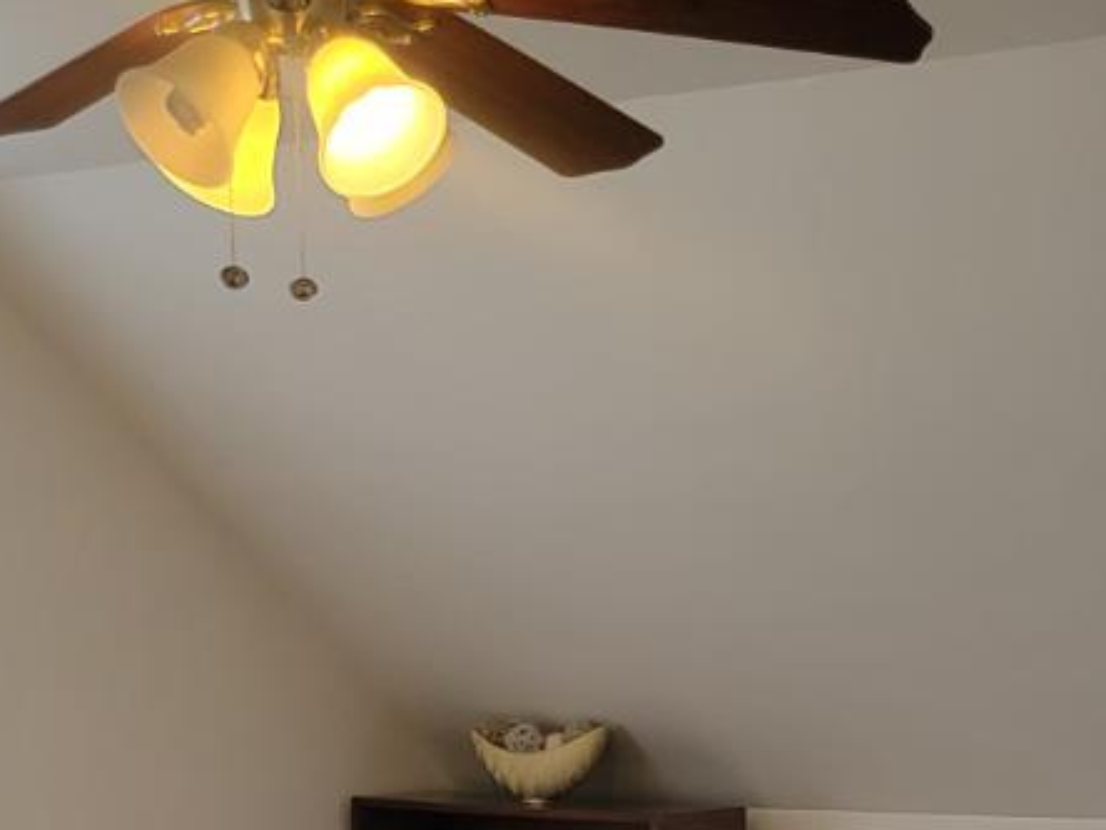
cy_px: 1315
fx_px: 2588
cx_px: 608
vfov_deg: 16.3
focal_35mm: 81
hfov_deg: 24.1
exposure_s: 1/120
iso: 320
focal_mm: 6.7
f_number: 1.8
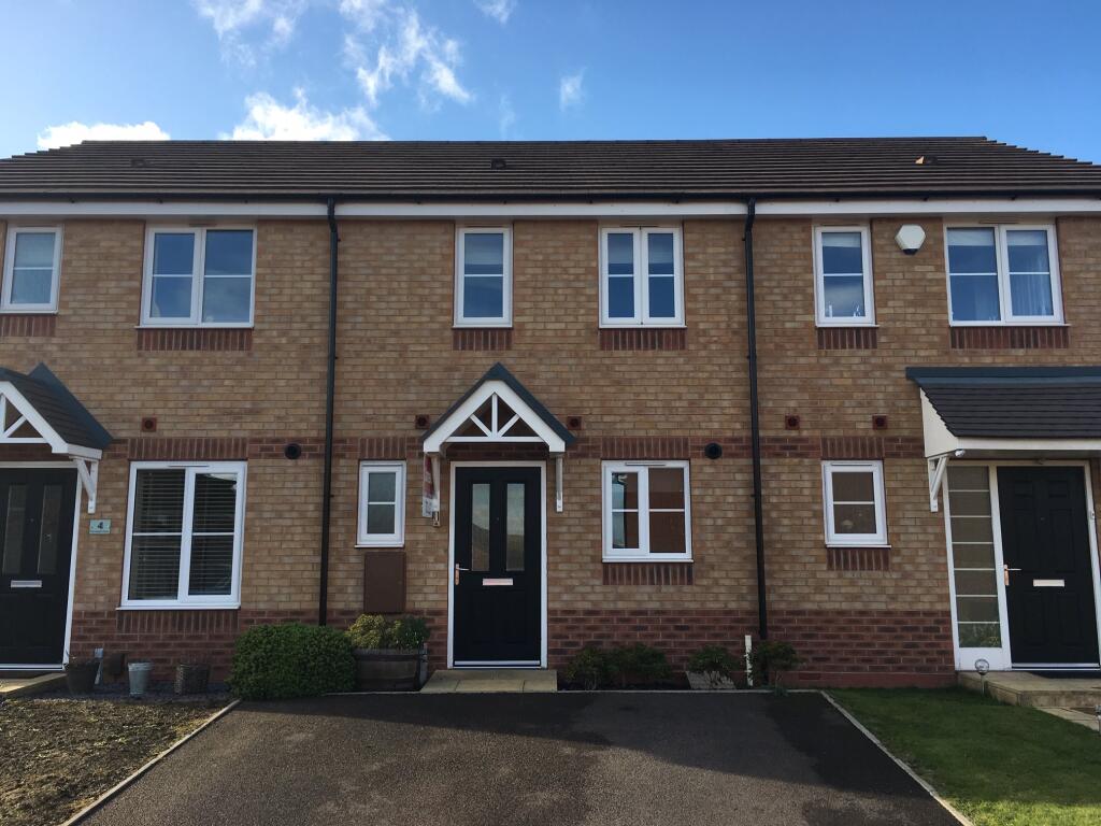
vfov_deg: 48.2
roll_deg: -0.4
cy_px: 413
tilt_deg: +9.0
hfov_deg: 61.7
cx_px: 550
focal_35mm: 29
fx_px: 922
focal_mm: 4.15
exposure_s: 1/578
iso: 25
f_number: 2.2
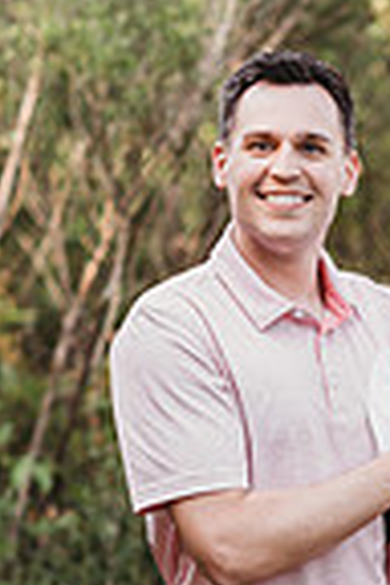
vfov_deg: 7.7
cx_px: 528
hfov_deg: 5.1
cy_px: 715
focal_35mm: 266
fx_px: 4322
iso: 100
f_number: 2.2
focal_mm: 85
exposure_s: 1/250
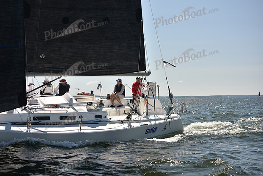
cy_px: 88
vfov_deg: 19.5
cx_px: 132
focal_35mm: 70
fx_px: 511
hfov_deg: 28.8
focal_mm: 70
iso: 250
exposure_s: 1/1600
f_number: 3.5
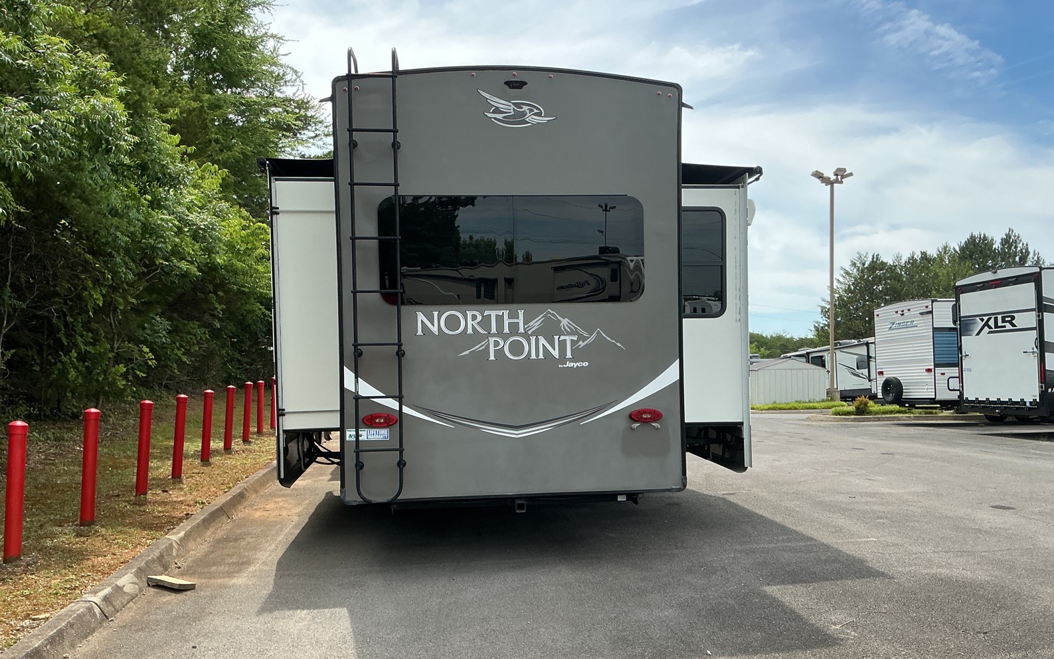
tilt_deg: +2.9
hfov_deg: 61.2
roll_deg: -0.6
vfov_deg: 40.5
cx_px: 530
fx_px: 891
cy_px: 366
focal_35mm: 31
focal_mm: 3
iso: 25
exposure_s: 1/1168
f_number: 1.8
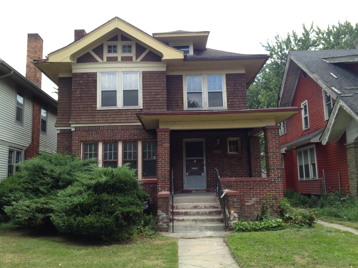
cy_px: 134
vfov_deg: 40.7
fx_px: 362
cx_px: 179
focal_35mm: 35
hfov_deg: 52.6
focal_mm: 4.28
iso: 50
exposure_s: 1/456
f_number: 2.4
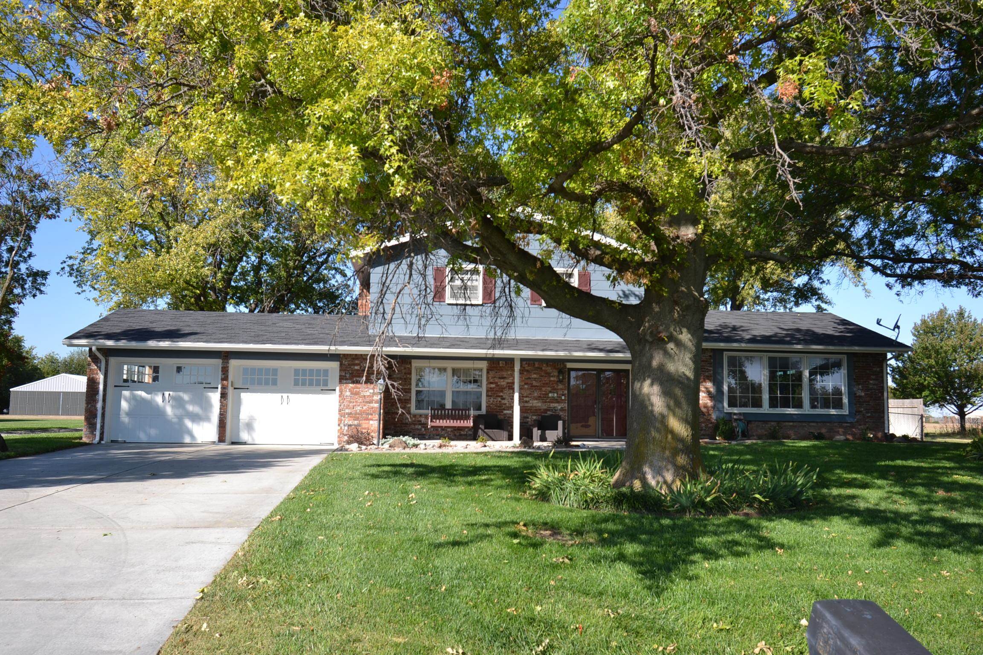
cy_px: 328
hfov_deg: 61.9
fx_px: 819
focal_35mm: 30
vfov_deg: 43.6
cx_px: 492
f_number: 7.1
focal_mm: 20
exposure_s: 1/200
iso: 100
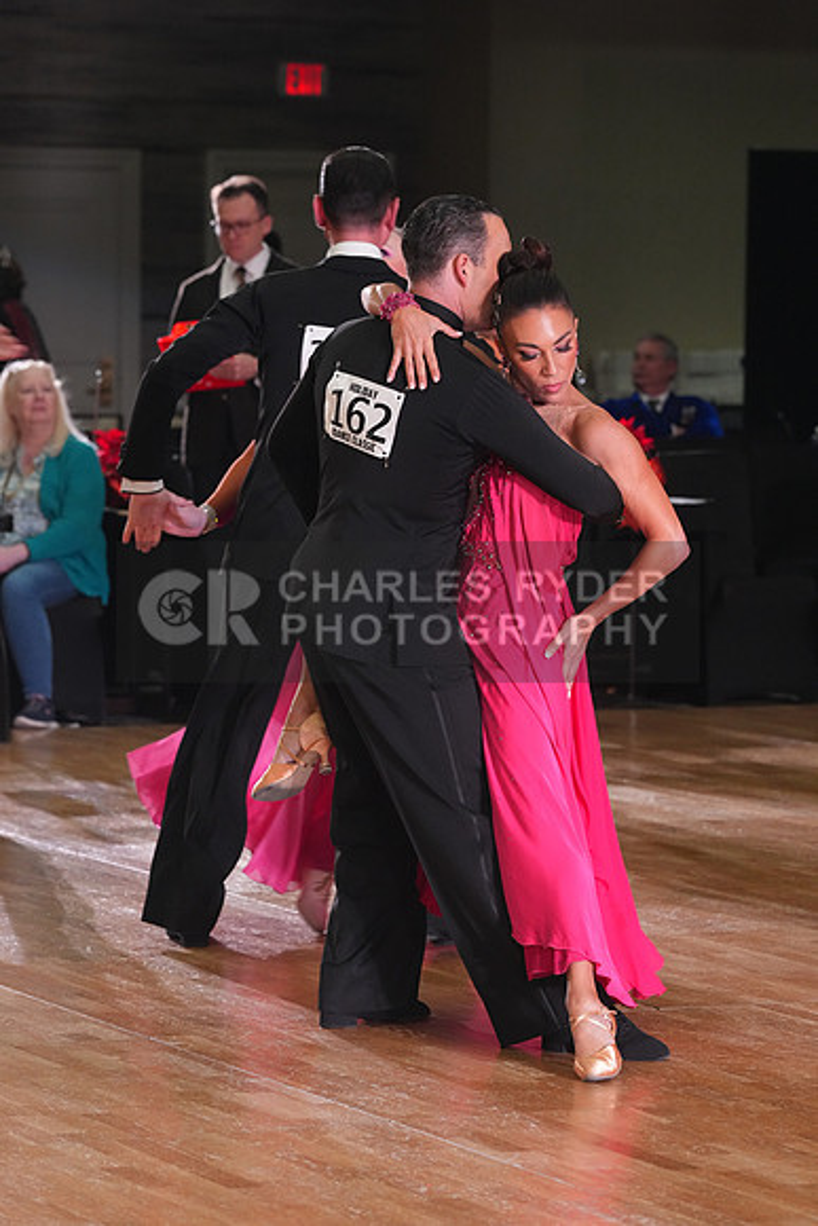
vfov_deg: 13.8
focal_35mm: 149
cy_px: 613
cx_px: 409
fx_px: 5075
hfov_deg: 9.2
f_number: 5.6
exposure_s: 1/200
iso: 4000
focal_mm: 149
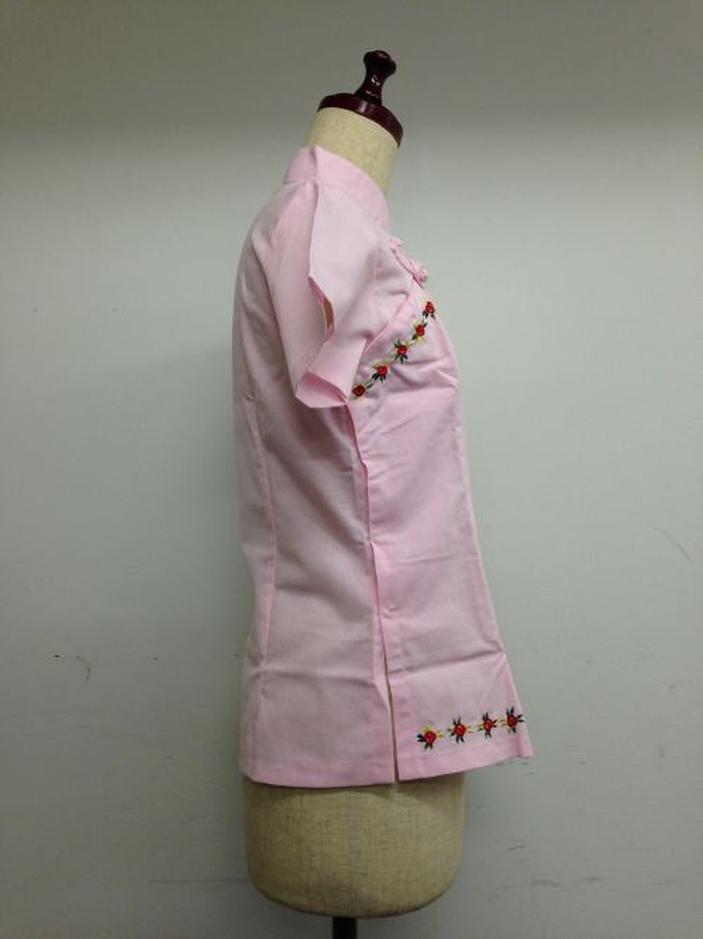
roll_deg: +0.9
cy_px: 470
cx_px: 352
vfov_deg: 55.4
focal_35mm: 33
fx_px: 894
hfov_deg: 42.9
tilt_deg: +2.4
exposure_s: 1/50
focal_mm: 4.12
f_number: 2.4
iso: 64
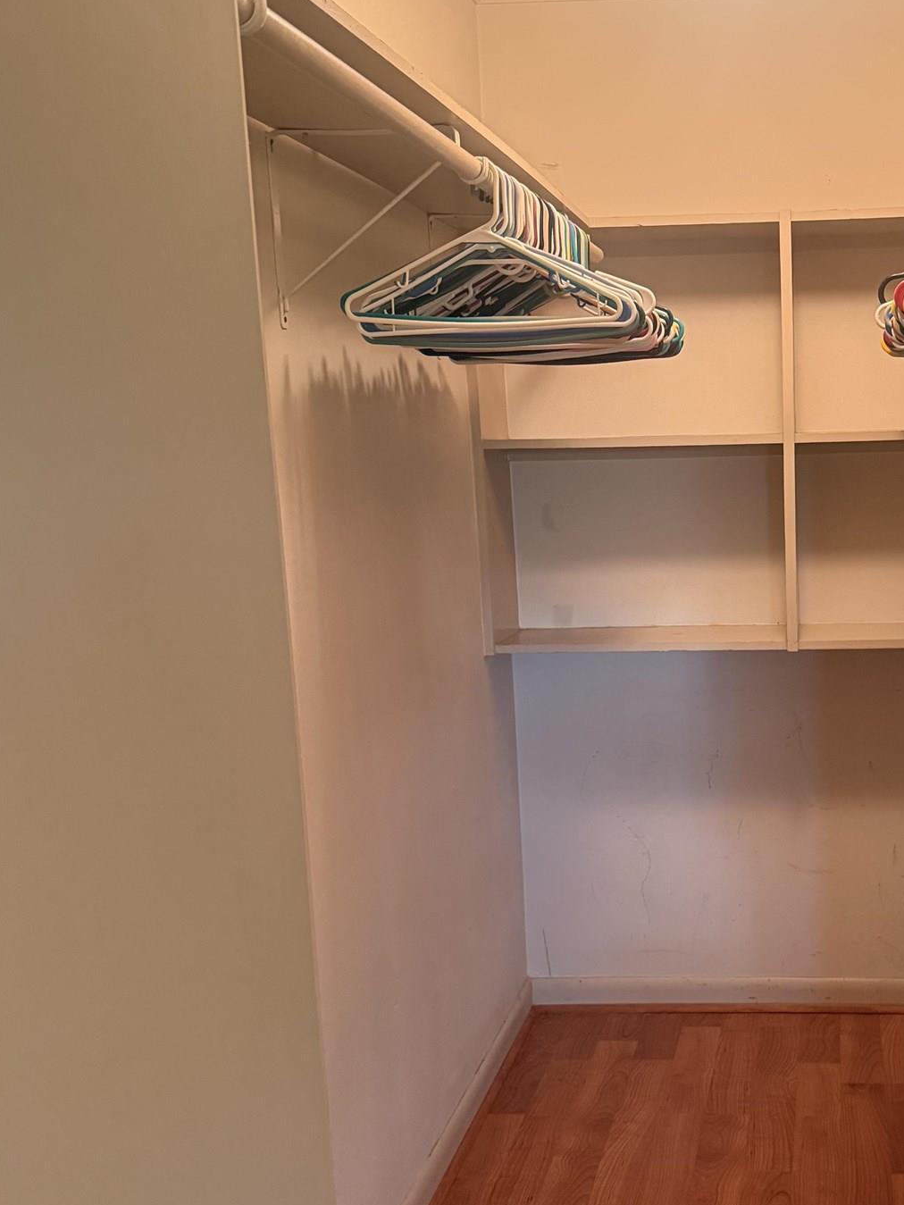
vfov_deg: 45.7
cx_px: 737
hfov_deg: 34.0
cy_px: 682
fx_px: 1427
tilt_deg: -10.3
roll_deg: +1.5
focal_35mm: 41
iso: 640
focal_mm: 6.76
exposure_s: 1/40
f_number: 1.78
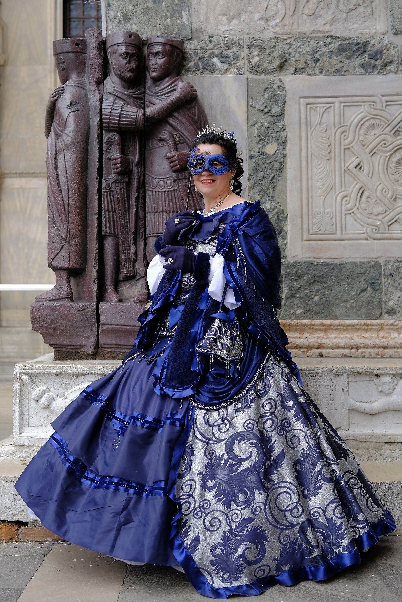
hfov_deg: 32.6
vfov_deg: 47.4
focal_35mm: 41
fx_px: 687
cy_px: 301
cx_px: 201
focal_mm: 27
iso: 160
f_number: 2.2
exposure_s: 1/750
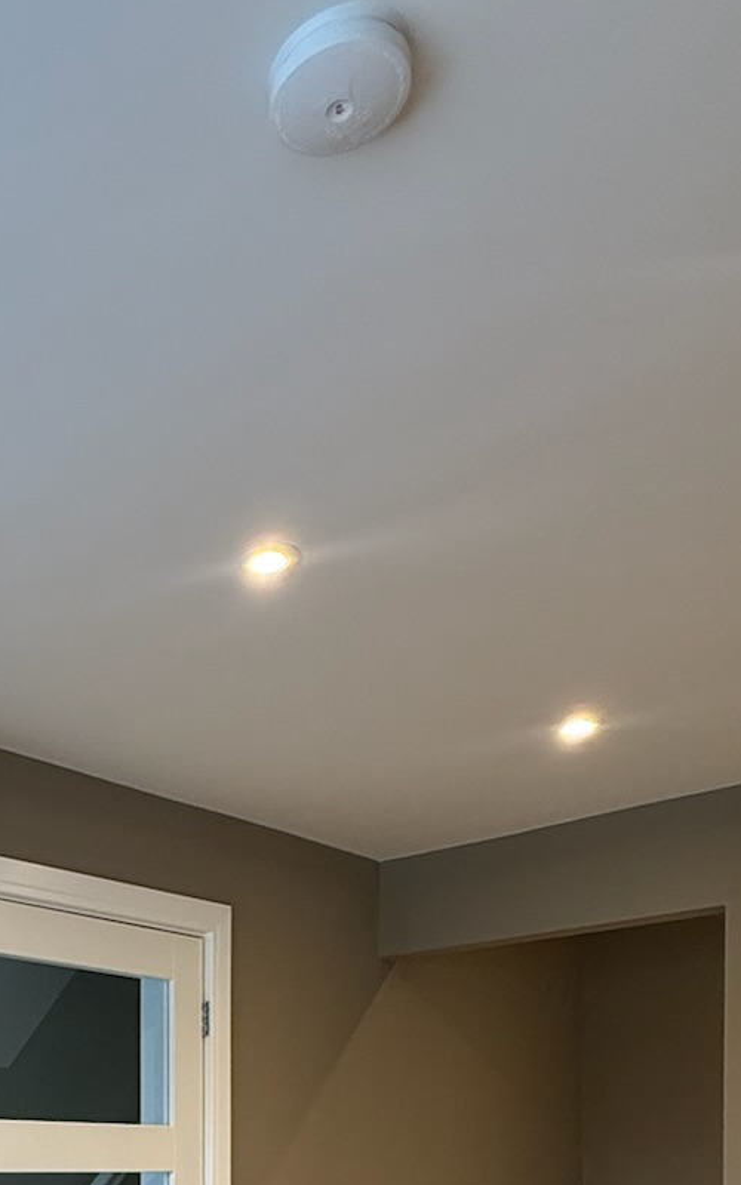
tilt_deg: -0.6
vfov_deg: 43.3
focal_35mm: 38
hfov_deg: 30.1
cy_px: 1216
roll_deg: -0.4
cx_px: -79
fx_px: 1228
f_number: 2.2
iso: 250
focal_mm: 2.22
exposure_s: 1/100
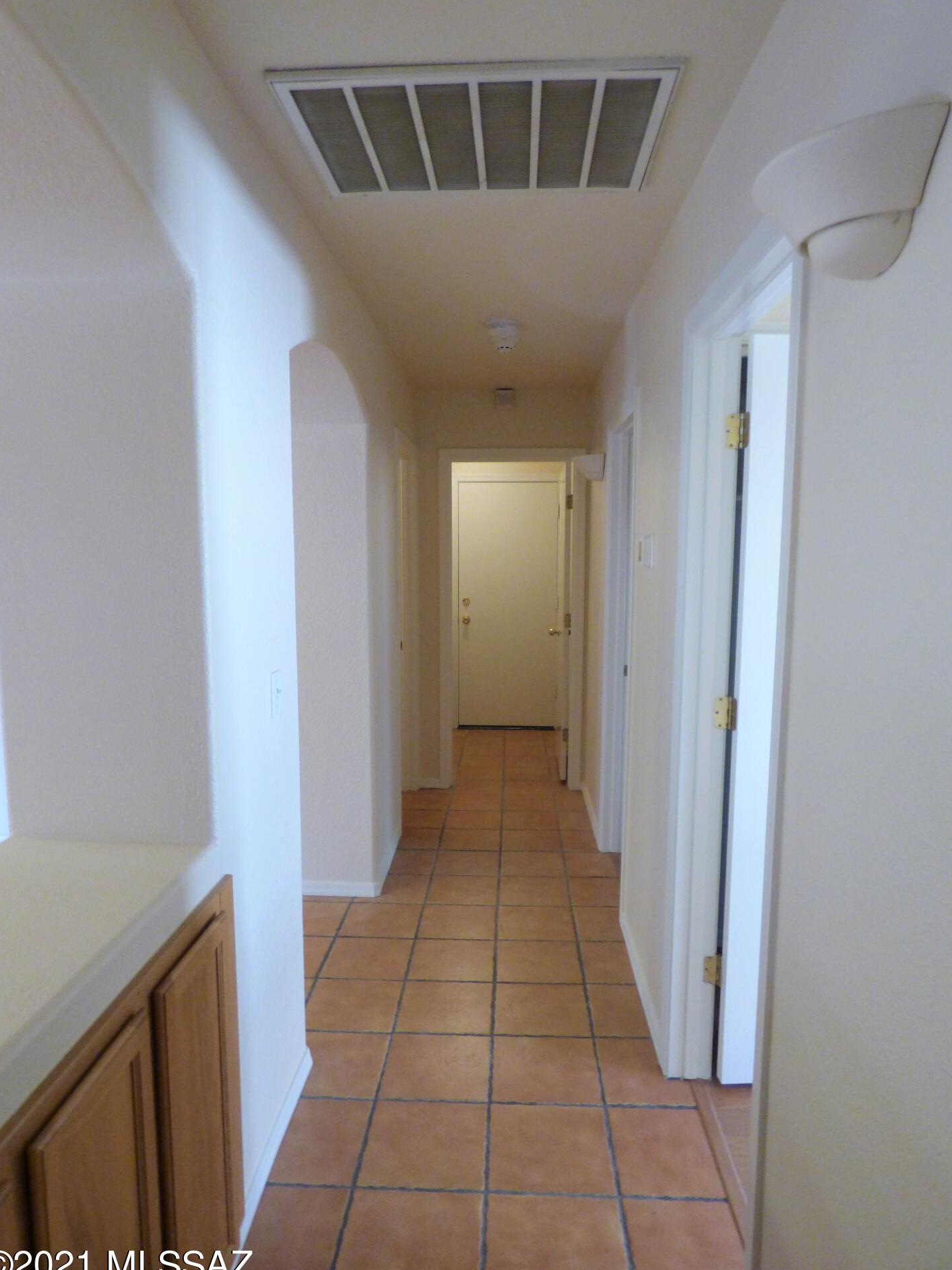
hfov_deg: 63.4
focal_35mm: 21
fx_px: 770
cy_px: 659
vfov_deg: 79.0
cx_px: 481
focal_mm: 3.58
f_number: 2.8
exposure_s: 1/40
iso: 400
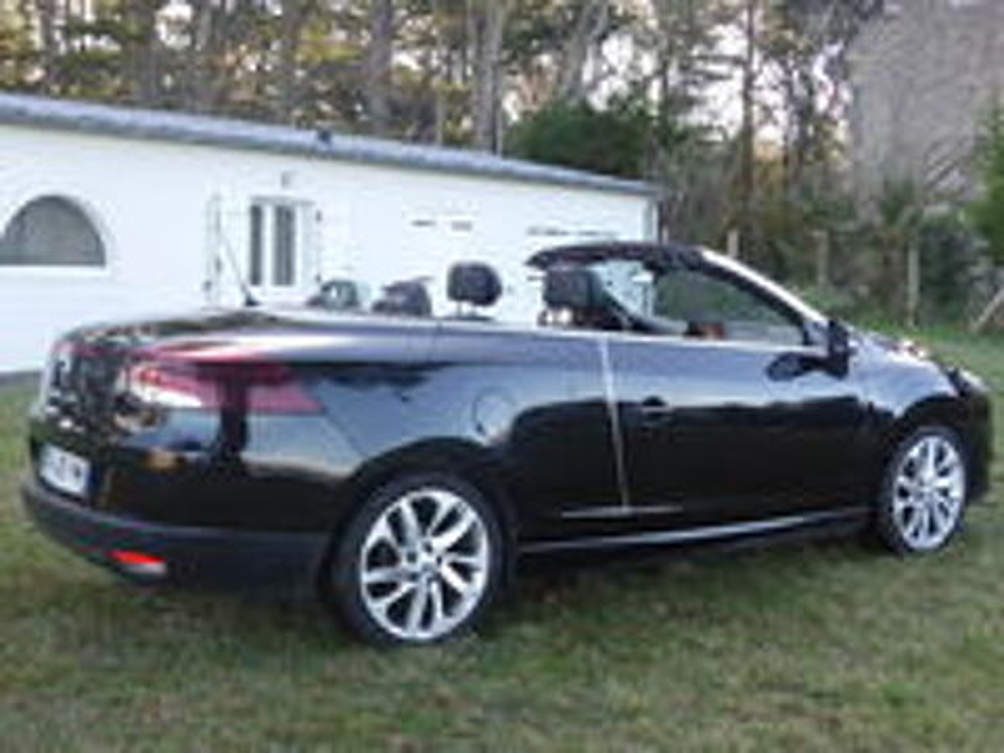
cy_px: 376
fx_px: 1334
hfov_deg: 41.2
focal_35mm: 46
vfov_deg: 31.5
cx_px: 502
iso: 100
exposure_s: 1/60
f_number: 4.1
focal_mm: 7.9
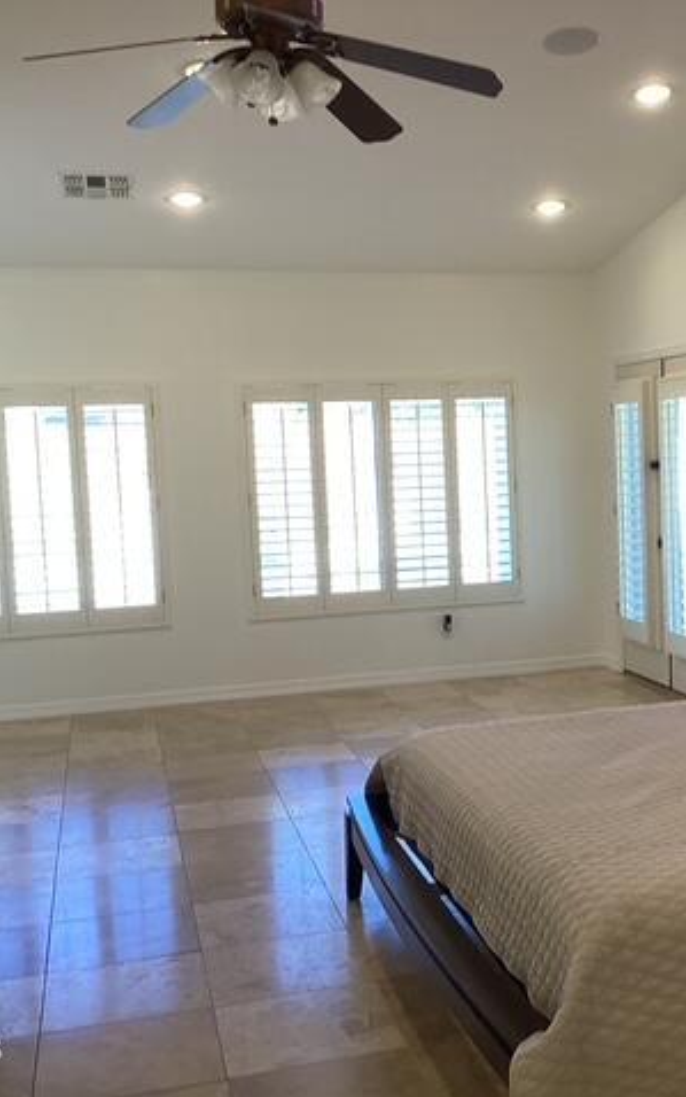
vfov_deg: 45.3
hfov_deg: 28.6
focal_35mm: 44
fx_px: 1315
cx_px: 546
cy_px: 548
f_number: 2.4
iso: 64
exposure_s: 1/50
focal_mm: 3.3
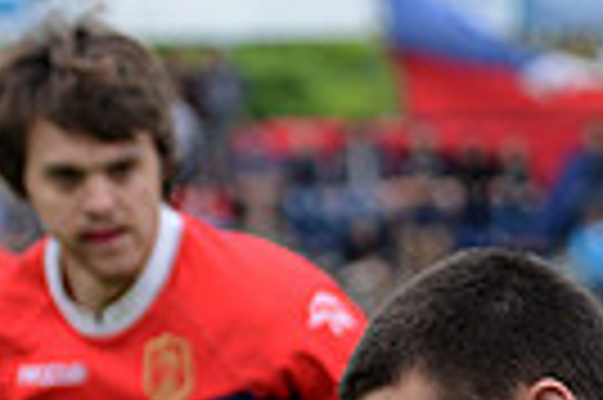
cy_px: 865
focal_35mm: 477
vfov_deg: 2.9
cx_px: 873
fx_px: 7980
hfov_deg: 4.3
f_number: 4
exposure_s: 1/500
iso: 500
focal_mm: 110
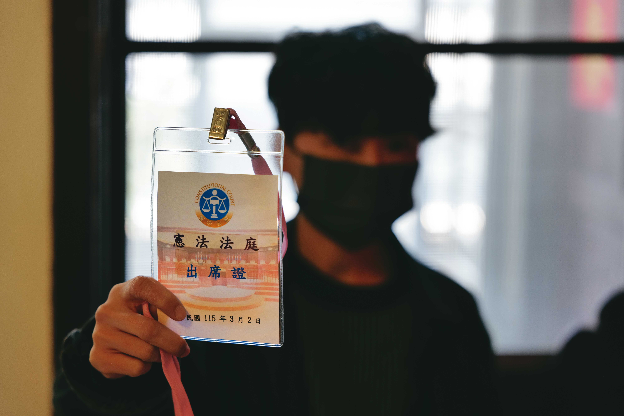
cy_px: 208
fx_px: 1213
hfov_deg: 28.8
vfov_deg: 19.5
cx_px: 312
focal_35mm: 70
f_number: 2.8
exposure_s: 1/100
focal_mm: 70
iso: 800
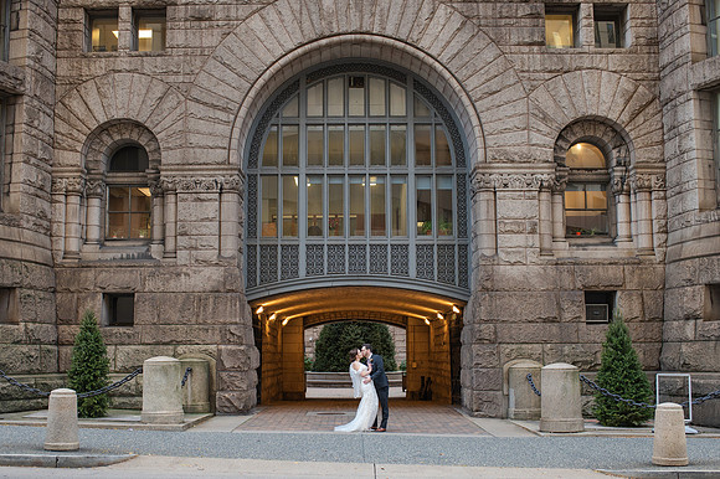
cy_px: 279
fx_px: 831
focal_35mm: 42
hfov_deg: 46.8
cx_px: 340
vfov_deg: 32.1
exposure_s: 1/320
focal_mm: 35
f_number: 3.5
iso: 1000
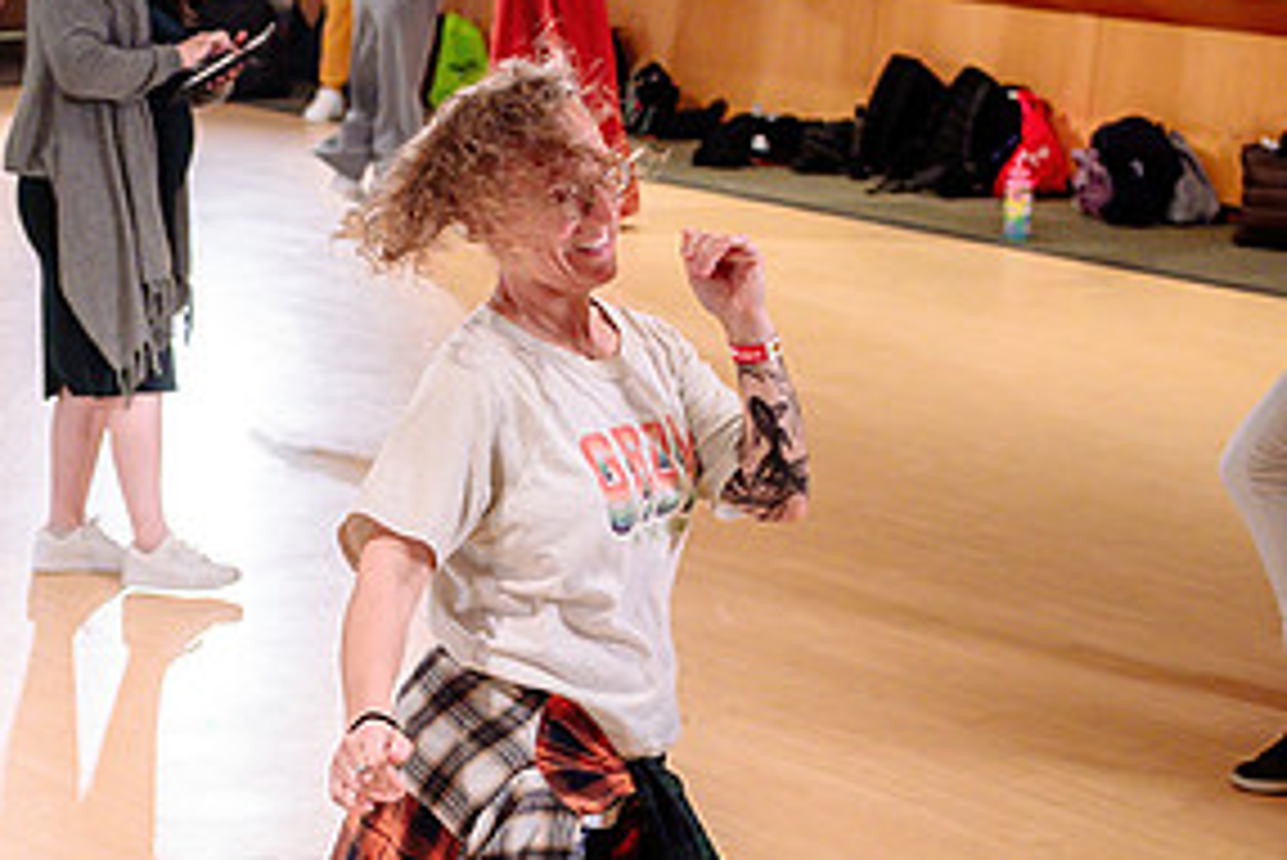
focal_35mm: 97
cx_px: 321
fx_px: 3469
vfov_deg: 14.0
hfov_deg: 20.8
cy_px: 712
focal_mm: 28
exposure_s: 1/320
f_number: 2
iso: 1250
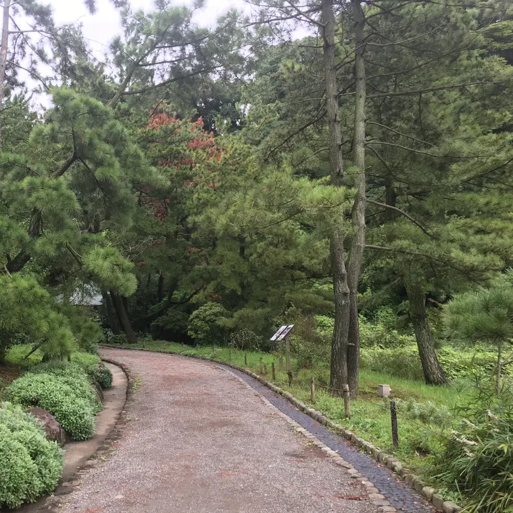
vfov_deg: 47.2
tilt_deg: +9.0
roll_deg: -0.6
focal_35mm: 35
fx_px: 587
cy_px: 254
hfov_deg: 46.4
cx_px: 166
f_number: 2.2
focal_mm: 4.15
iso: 32
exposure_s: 1/120
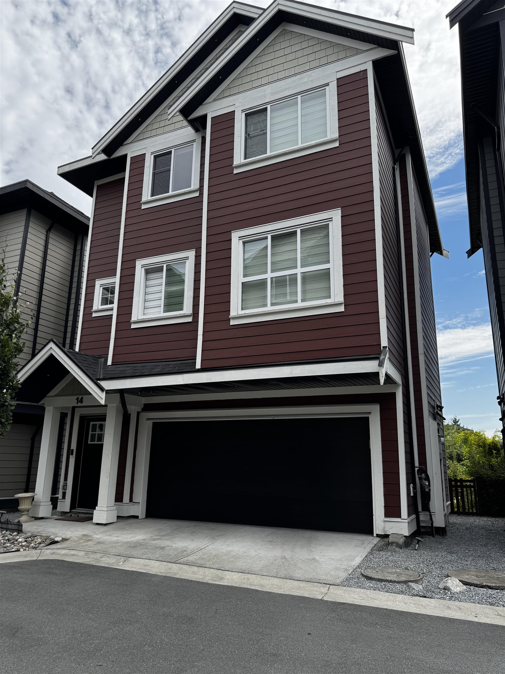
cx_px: 252
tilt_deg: +15.1
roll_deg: -1.7
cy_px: 337
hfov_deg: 56.8
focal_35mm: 24
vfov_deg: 71.6
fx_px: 467
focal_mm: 6.76
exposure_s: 1/1869
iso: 80
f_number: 1.78
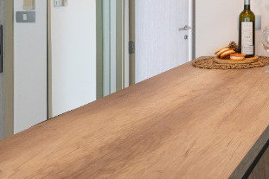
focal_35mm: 63
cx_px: 355
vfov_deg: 21.2
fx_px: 468
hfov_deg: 26.8
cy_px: 16
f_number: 5.6
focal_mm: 19.5
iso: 360
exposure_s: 1/30
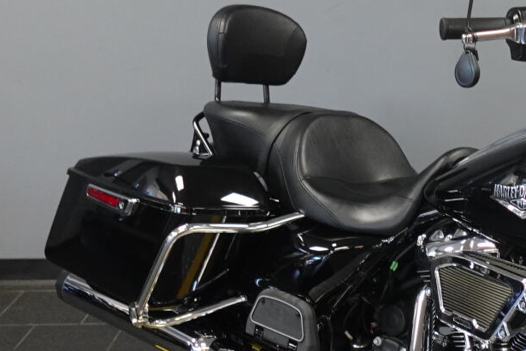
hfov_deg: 29.6
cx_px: 482
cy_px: 198
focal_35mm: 65
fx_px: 950
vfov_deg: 20.9
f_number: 2
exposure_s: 1/100
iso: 640
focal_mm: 7.6
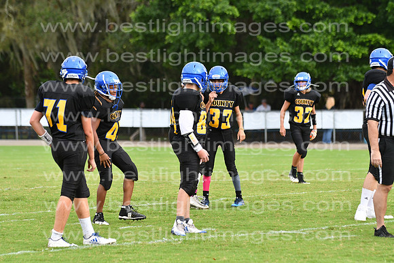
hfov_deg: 9.8
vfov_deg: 6.5
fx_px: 2299
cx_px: 197
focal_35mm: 210
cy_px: 132
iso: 800
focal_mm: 140
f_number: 3.5
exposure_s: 1/2000
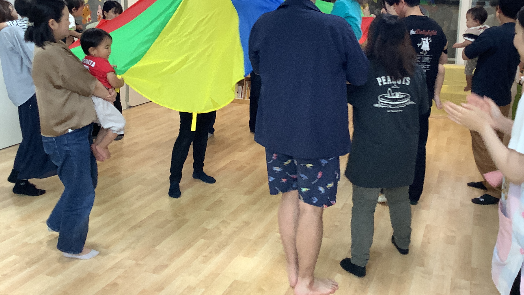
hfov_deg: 52.8
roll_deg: -1.4
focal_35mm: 38
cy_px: 75
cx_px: 267
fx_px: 528
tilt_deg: -9.2
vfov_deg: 30.7
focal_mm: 3.3
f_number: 2.4
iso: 80
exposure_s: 1/50
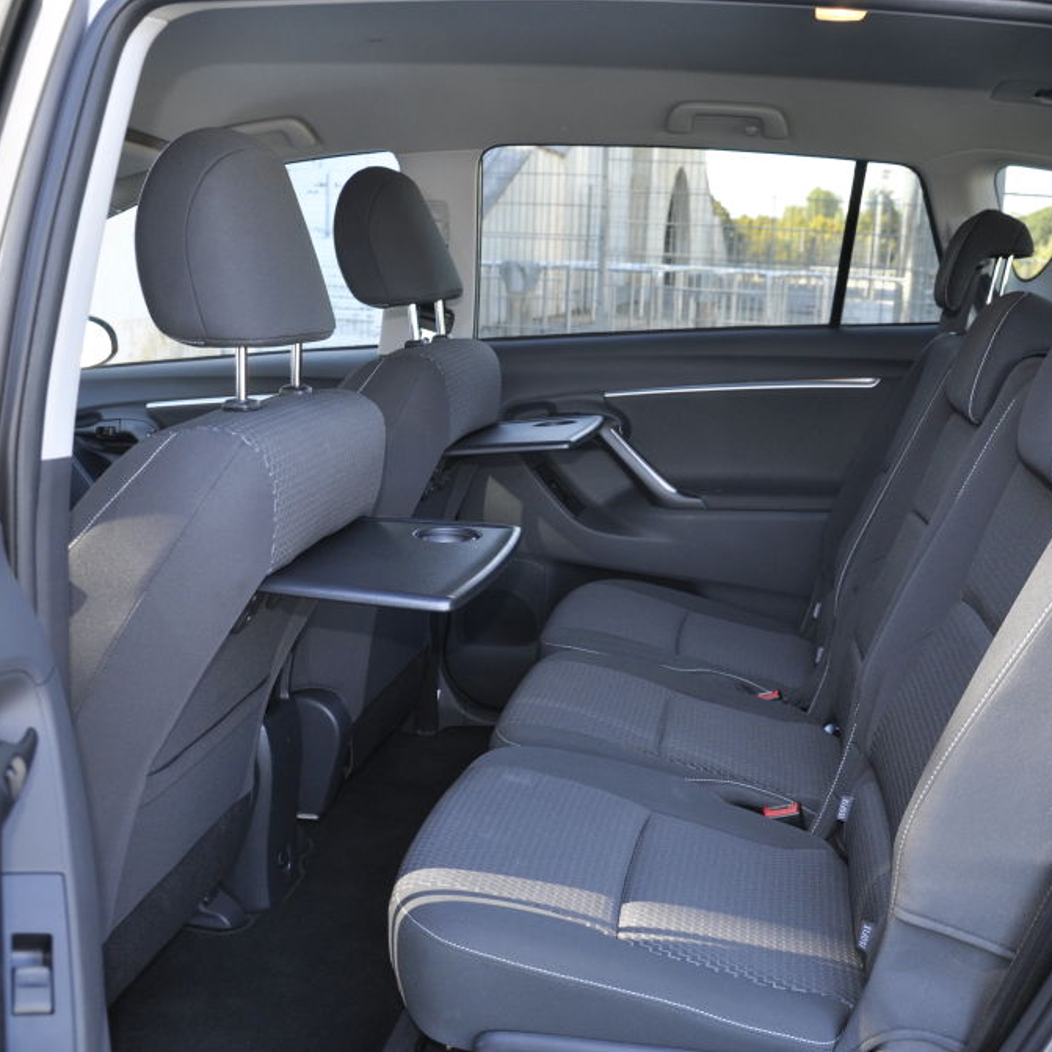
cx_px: 596
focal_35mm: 35
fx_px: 1203
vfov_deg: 47.2
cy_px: 531
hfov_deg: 47.1
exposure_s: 1/125
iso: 400
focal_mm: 18
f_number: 3.5
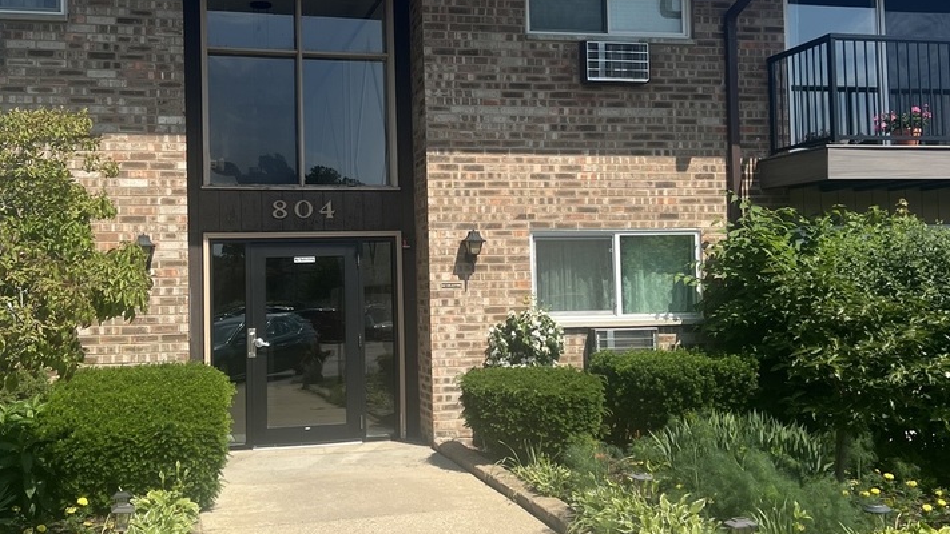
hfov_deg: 47.3
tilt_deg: +6.4
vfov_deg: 27.7
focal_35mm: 43
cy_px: 220
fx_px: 1083
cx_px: 424
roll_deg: +2.1
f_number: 1.5
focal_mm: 5.7
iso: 50
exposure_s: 1/4831
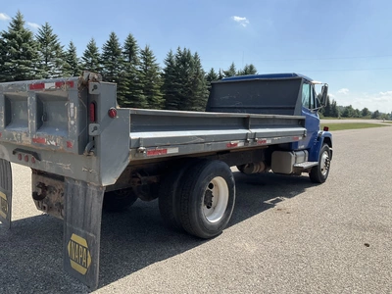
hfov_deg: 61.7
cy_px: 147
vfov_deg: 48.2
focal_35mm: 29
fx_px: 328
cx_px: 196
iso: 25
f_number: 1.8
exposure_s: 1/1786
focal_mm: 3
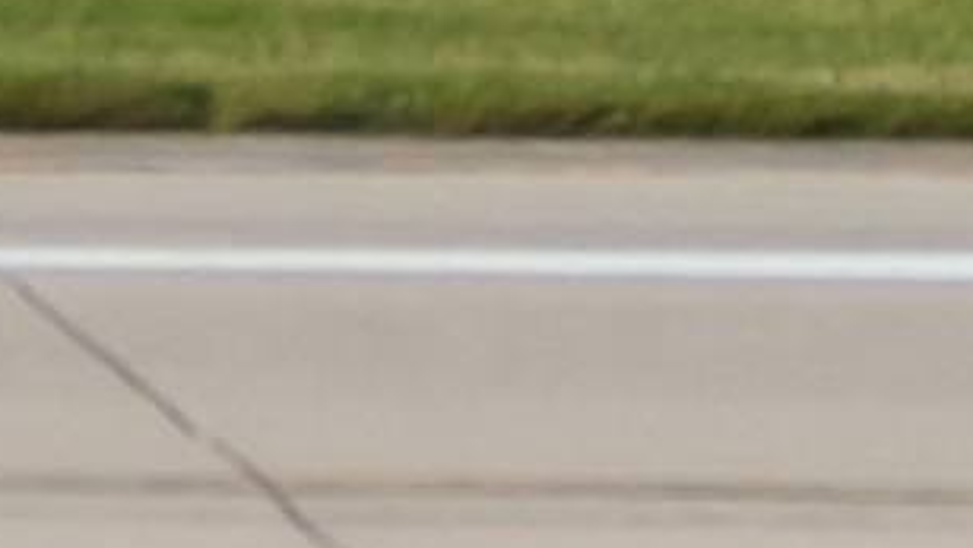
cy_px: -1185
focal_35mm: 2569
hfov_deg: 0.8
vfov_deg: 0.5
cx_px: 165
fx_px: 66309
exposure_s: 1/1000
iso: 400
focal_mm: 210
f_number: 7.1
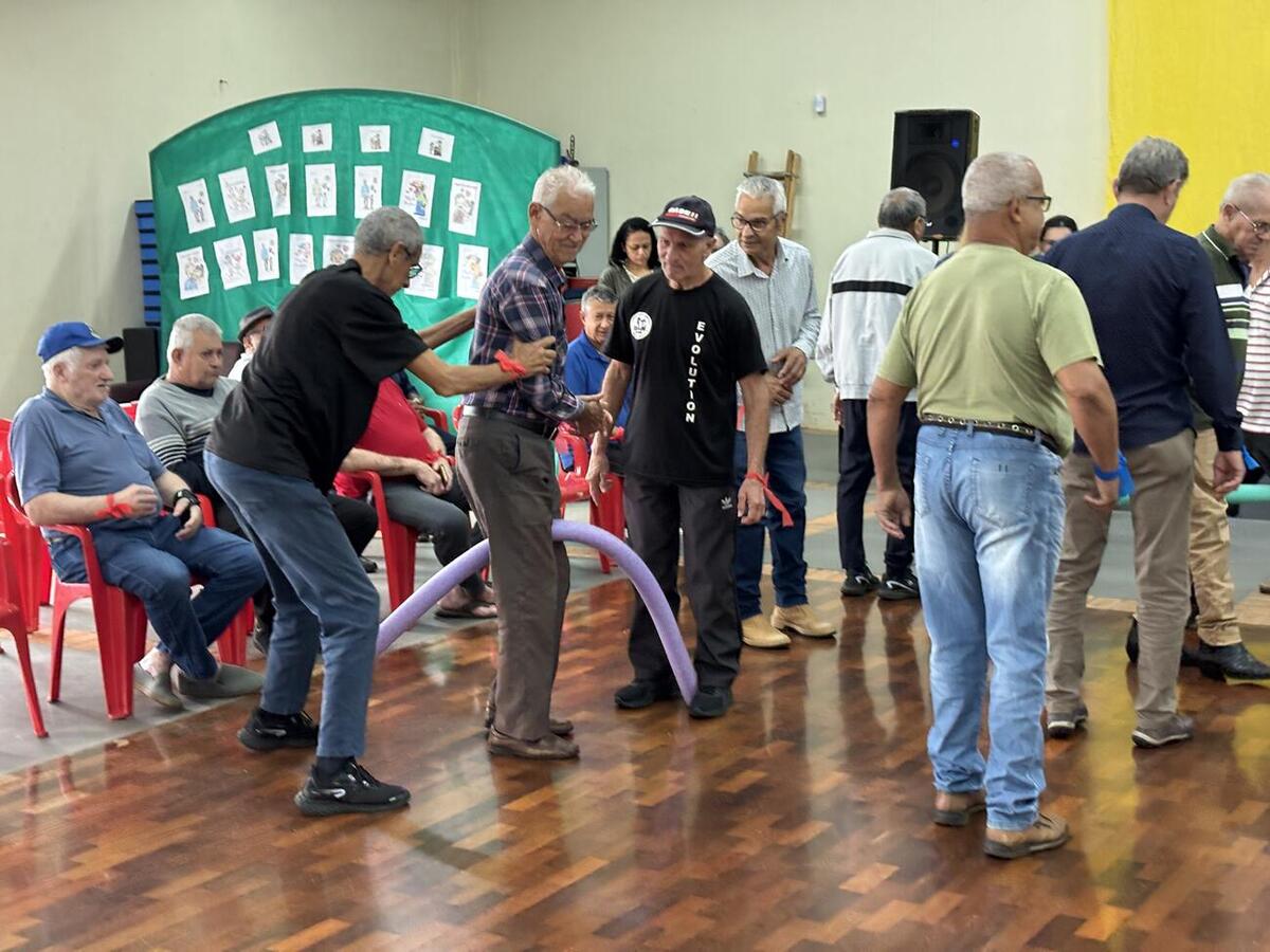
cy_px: 476
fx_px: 1908
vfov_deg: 28.0
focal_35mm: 52
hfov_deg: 36.8
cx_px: 635
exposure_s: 1/40
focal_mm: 5.96
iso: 125
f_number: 1.6
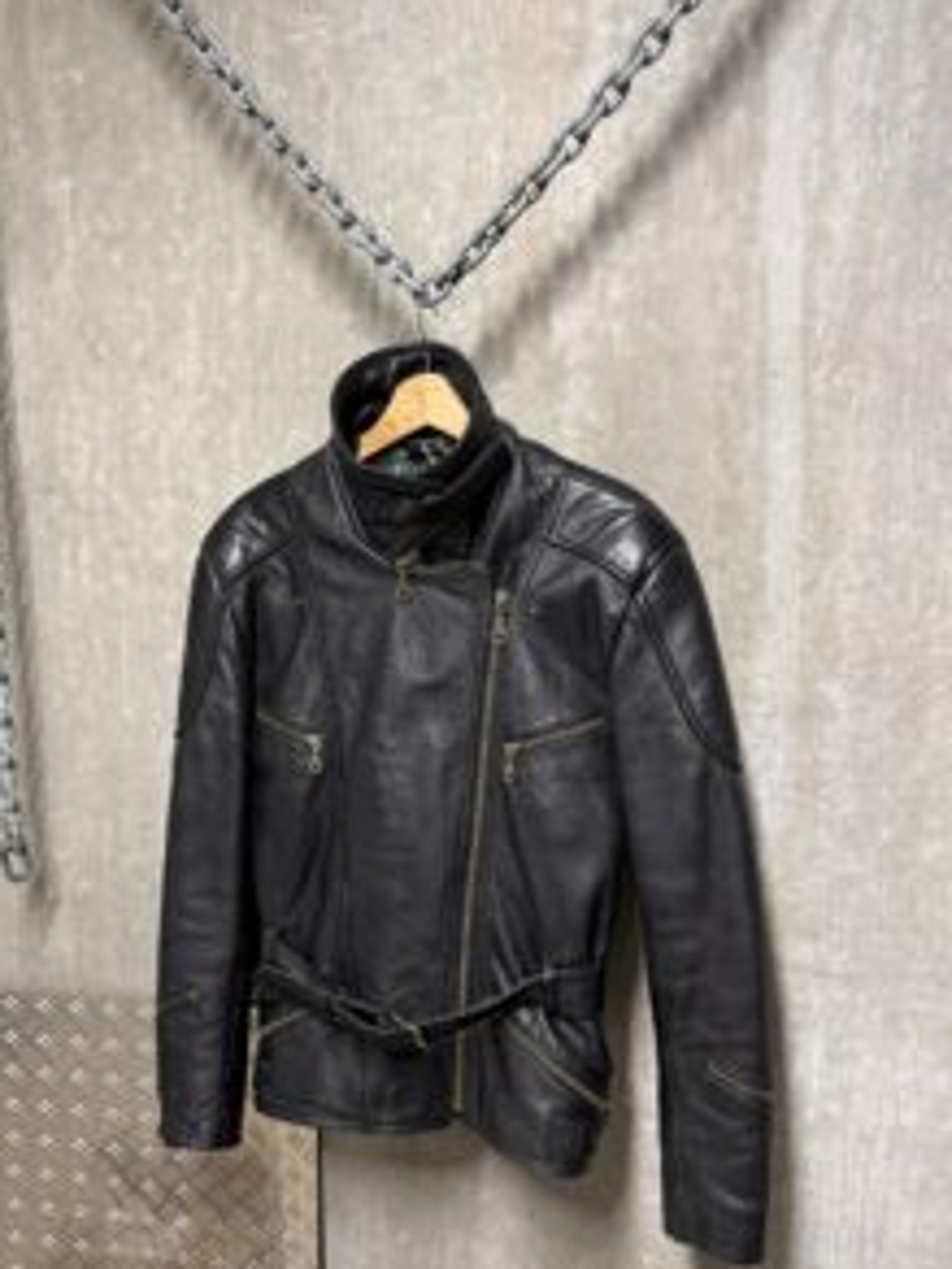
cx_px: 415
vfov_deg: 61.6
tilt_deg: -8.5
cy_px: 676
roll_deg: +1.1
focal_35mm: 29
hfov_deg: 48.1
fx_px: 1063
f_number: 1.78
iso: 320
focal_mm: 6.76
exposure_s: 1/50
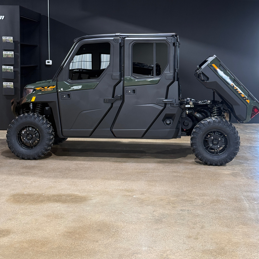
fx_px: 483
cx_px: 130
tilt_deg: -0.6
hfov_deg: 30.0
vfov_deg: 29.8
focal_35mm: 57
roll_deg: -0.3
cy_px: 87
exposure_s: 1/60
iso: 160
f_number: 1.78
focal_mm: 6.76
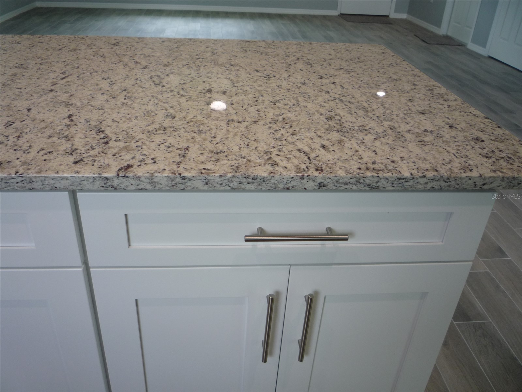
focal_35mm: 30
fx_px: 452
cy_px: 196
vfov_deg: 46.8
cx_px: 261
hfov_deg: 60.0
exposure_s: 1/40
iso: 100
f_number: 3.3
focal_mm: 5.2
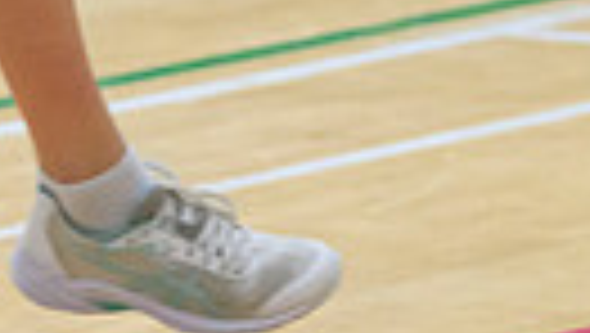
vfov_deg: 1.7
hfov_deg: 3.1
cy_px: -619
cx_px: -88
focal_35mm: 694
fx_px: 10868
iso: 6400
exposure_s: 1/1000
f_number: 3.5
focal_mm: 115
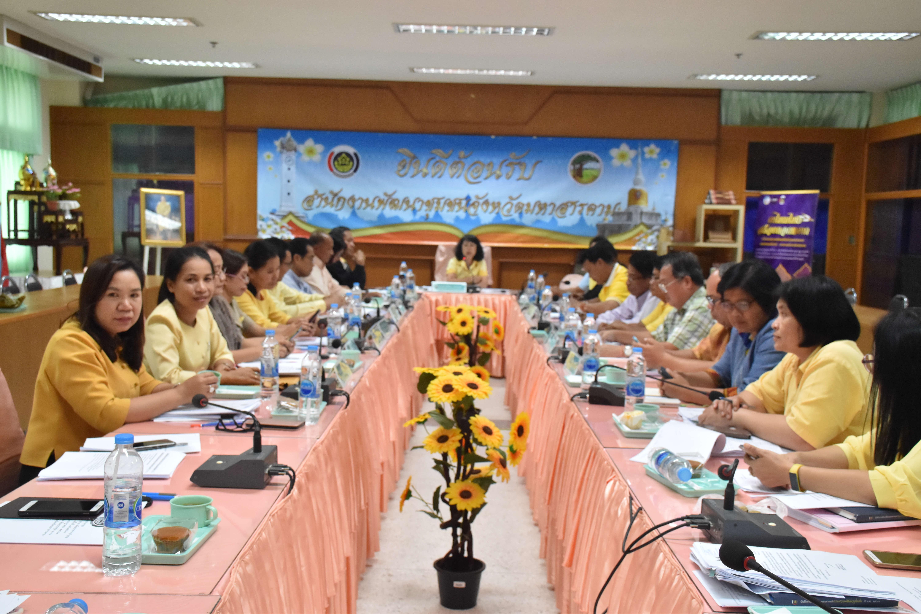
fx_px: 998
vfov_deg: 34.2
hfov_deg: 49.6
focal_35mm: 39
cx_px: 460
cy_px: 307
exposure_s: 1/160
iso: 2000
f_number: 6.3
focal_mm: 26
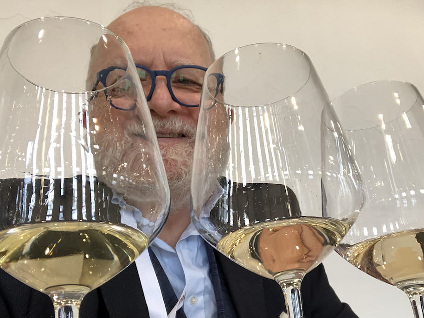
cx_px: 239
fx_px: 515
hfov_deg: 44.7
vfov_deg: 34.3
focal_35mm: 42
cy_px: 188
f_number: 2.2
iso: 125
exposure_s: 1/100
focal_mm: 2.87
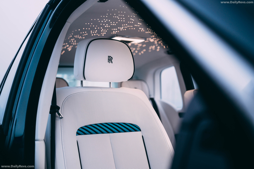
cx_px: 127
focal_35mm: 43
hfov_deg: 45.5
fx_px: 303
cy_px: 84
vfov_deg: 31.2
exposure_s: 1/30
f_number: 2
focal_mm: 43
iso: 400
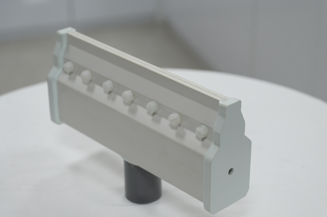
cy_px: 104
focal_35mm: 79
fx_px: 717
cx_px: 184
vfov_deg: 17.3
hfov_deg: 25.7
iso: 200
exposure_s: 1/60
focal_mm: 70
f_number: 4
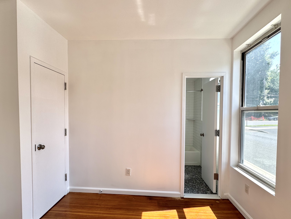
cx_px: 145
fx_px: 143
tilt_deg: -1.3
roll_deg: -0.1
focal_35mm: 17
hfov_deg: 91.0
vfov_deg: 74.6
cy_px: 116
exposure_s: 1/327
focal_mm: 2.22
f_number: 2.2
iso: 40
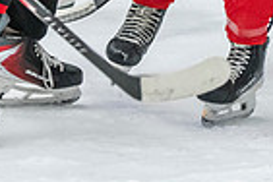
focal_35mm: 646
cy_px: -129
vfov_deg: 2.1
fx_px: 4898
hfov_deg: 3.2
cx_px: 156
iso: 2000
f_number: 3.2
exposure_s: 1/640
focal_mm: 95
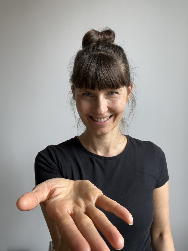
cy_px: 126
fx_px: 217
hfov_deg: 46.8
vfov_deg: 60.0
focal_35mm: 30
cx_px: 94
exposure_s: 1/75
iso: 100
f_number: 2.2
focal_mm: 2.71
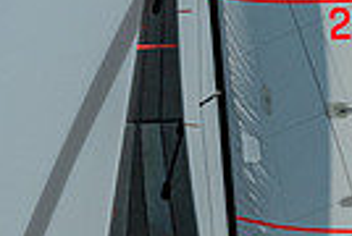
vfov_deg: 2.4
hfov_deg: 3.5
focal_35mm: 582
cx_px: 376
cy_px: 297
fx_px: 5703
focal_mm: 104
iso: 320
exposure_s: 1/1600
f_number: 6.3
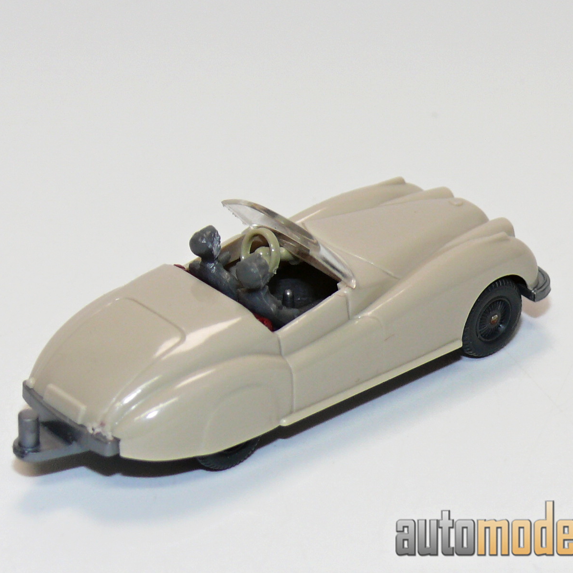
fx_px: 3165
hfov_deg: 10.3
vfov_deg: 10.3
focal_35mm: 169
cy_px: 287
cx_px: 285
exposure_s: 1/30
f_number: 4
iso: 100
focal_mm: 16.8
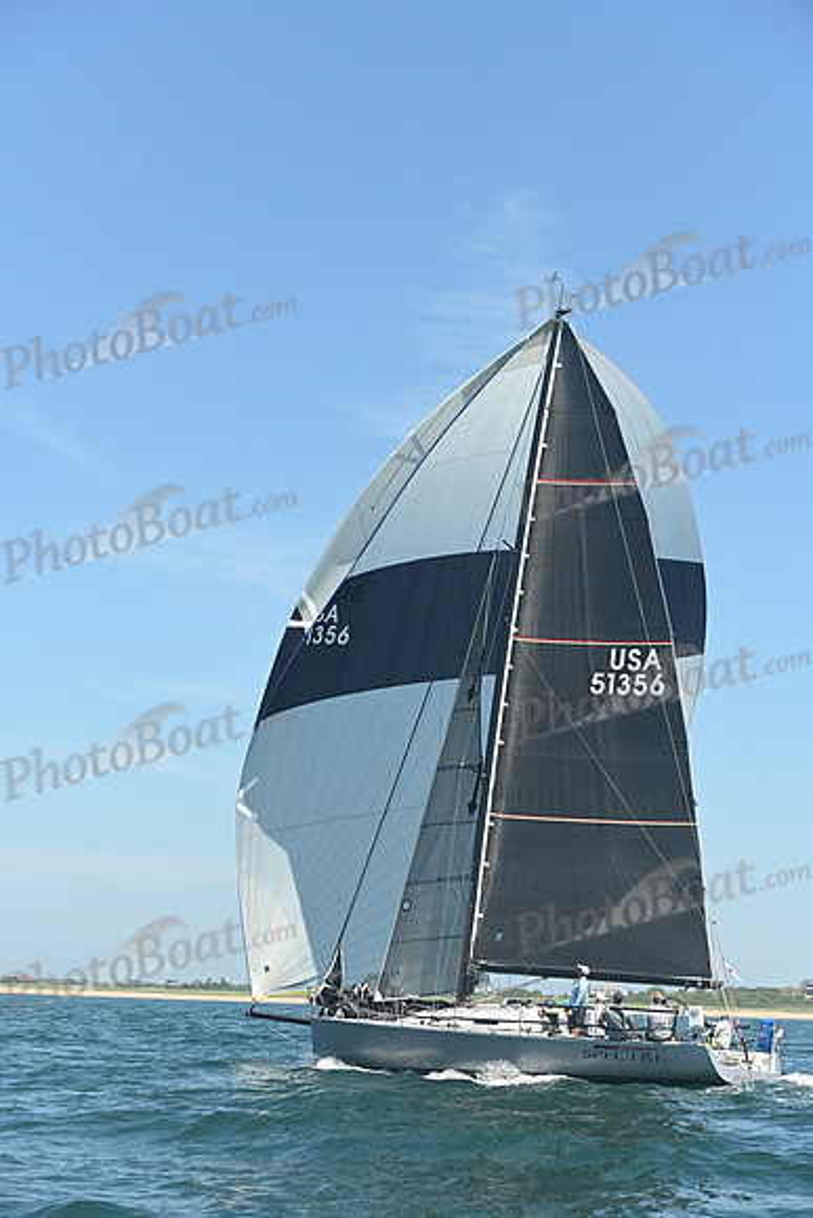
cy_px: 609
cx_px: 406
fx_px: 2370
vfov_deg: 28.8
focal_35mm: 70
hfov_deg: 19.5
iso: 320
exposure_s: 1/1000
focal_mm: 70
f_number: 6.3
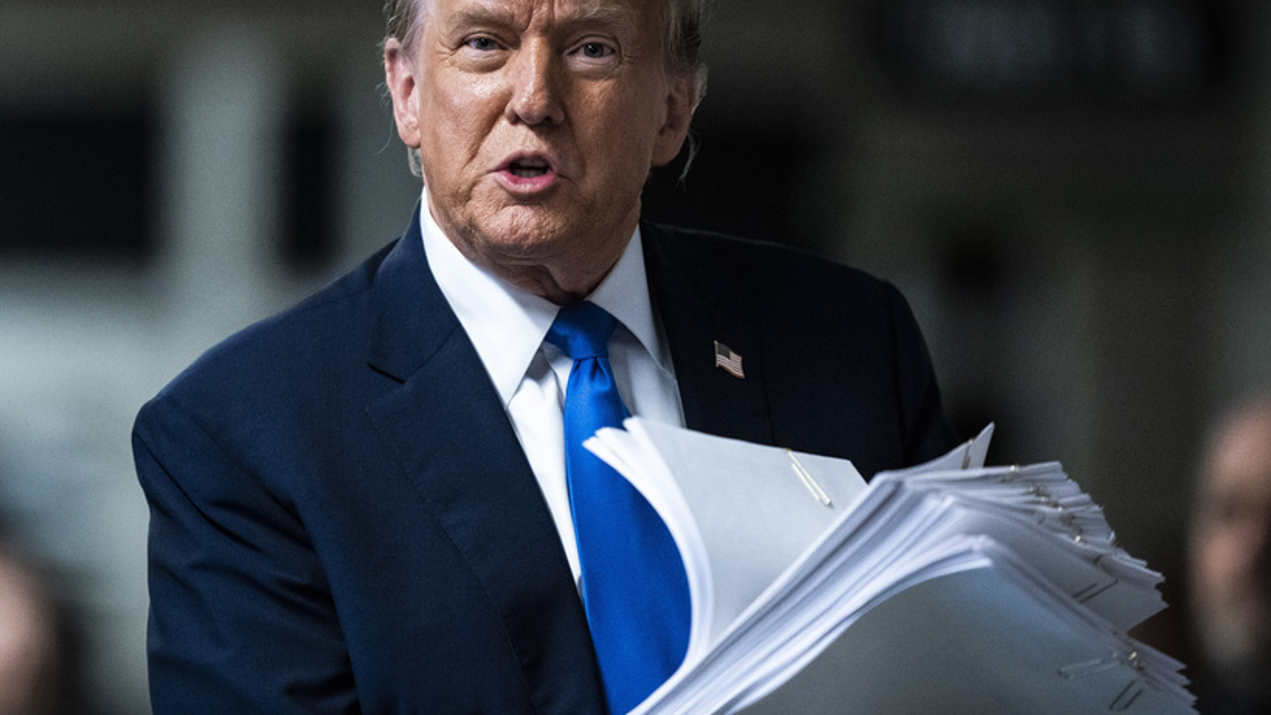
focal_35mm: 524
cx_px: 594
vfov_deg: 2.3
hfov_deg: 4.1
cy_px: 361
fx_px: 17663
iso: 8000
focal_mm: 400
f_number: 2.8
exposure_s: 1/250
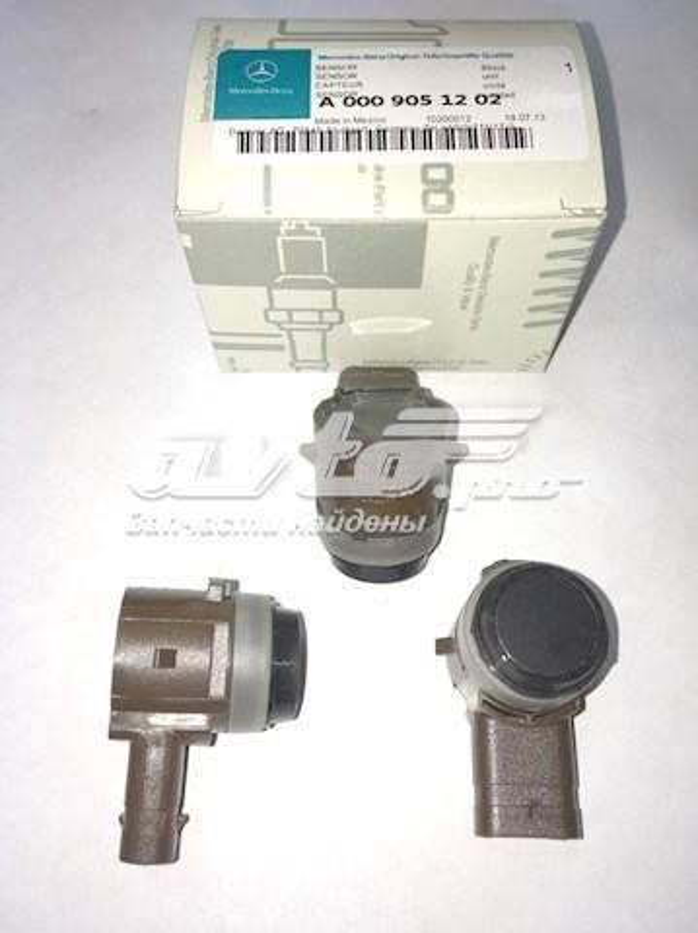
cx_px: 349
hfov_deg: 48.2
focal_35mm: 29
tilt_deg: -67.3
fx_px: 781
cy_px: 466
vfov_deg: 61.7
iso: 25
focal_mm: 4.15
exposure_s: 1/273
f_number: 2.2
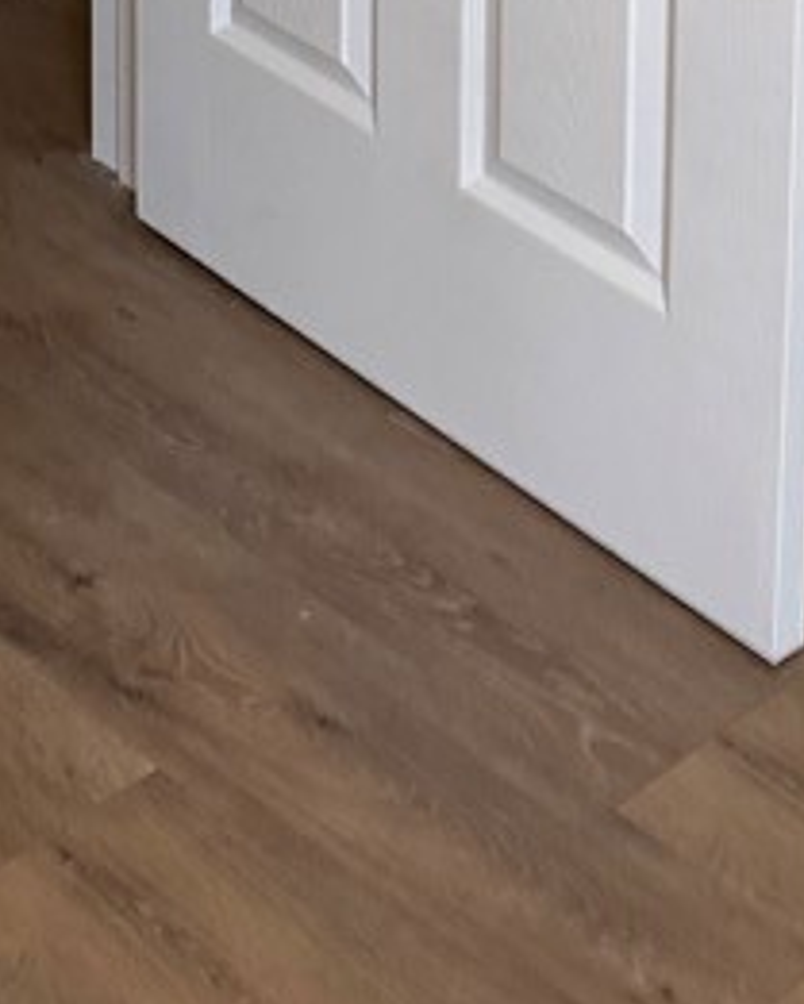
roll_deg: +2.1
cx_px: 108
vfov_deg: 17.0
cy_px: -827
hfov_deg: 16.5
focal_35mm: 92
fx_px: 2735
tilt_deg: -9.7
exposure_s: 1/60
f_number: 1.78
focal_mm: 6.76
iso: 250
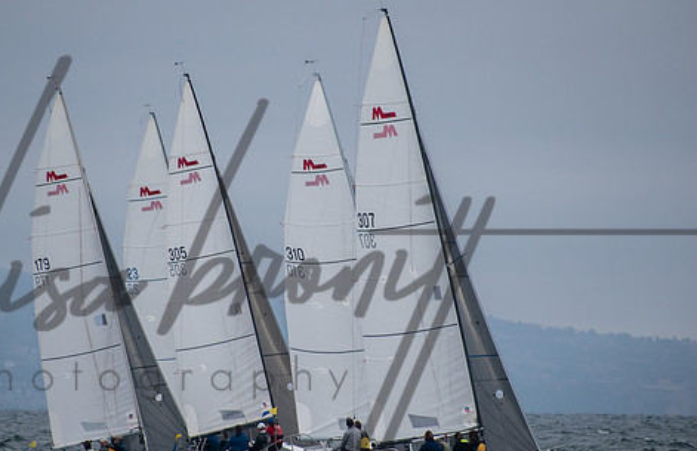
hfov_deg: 4.7
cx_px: 308
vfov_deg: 3.0
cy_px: 247
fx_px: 8482
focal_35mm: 442
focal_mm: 220
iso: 400
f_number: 5.6
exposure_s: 1/640
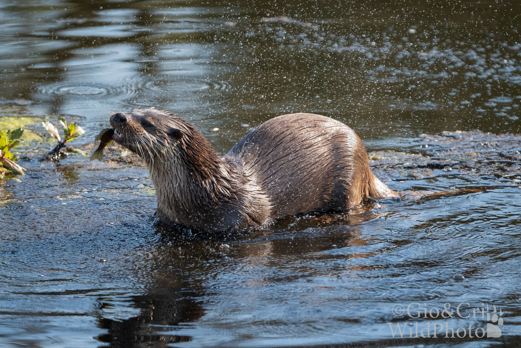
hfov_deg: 2.5
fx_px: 11866
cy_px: 174
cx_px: 260
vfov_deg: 1.7
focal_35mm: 820
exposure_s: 1/1600
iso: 1600
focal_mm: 547
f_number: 6.3
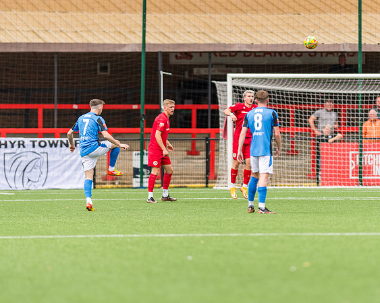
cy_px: 149
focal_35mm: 435
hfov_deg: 4.4
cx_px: 274
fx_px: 4891
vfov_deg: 3.6
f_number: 2.8
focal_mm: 300
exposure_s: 1/4000
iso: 400
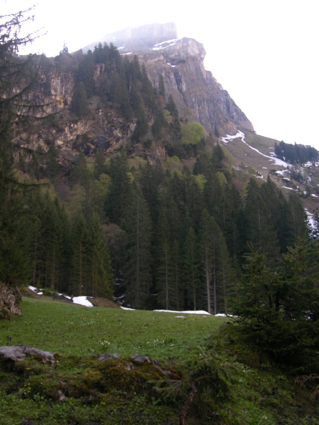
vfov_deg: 52.6
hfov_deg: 40.7
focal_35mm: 35
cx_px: 160
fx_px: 430
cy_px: 212
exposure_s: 1/57.5
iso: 50
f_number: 4
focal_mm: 8.9
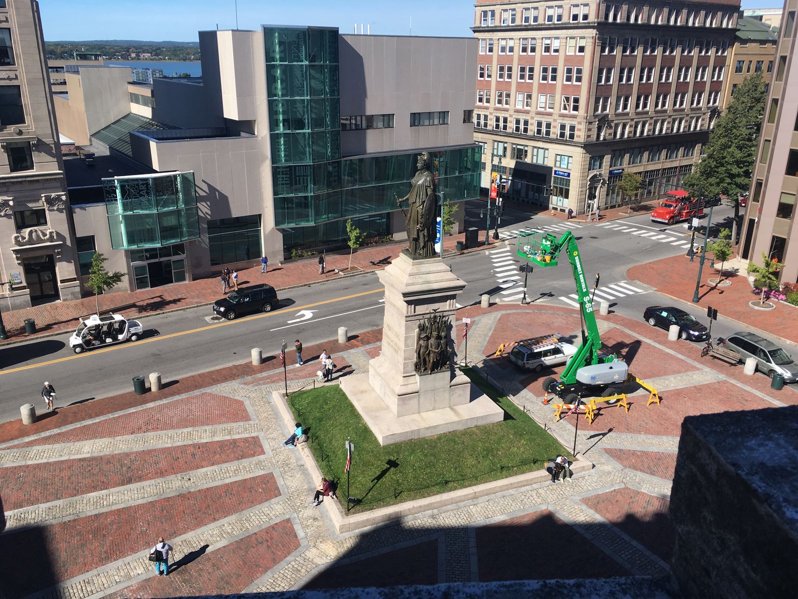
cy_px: 300
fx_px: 669
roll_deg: -0.5
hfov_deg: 61.7
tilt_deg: -19.2
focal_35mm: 29
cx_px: 399
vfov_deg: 48.2
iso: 25
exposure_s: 1/1451
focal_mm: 4.15
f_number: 2.2
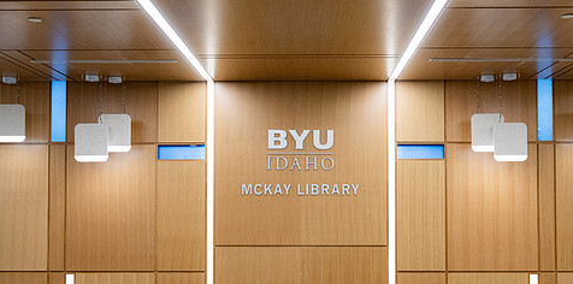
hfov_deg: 46.6
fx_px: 665
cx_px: 306
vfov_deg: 24.0
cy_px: 180
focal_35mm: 45
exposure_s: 1/160
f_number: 5
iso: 1600
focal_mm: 34
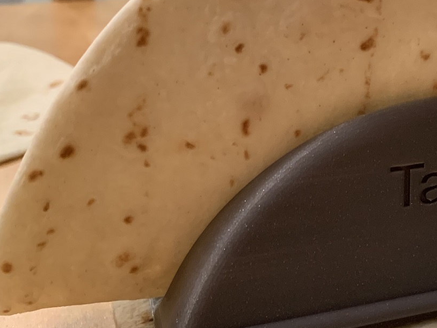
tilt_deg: -19.9
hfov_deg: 31.7
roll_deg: +0.0
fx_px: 732
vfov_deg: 25.2
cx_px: 391
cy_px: 164
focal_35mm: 58
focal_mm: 4.25
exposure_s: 1/60
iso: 250
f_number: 1.8
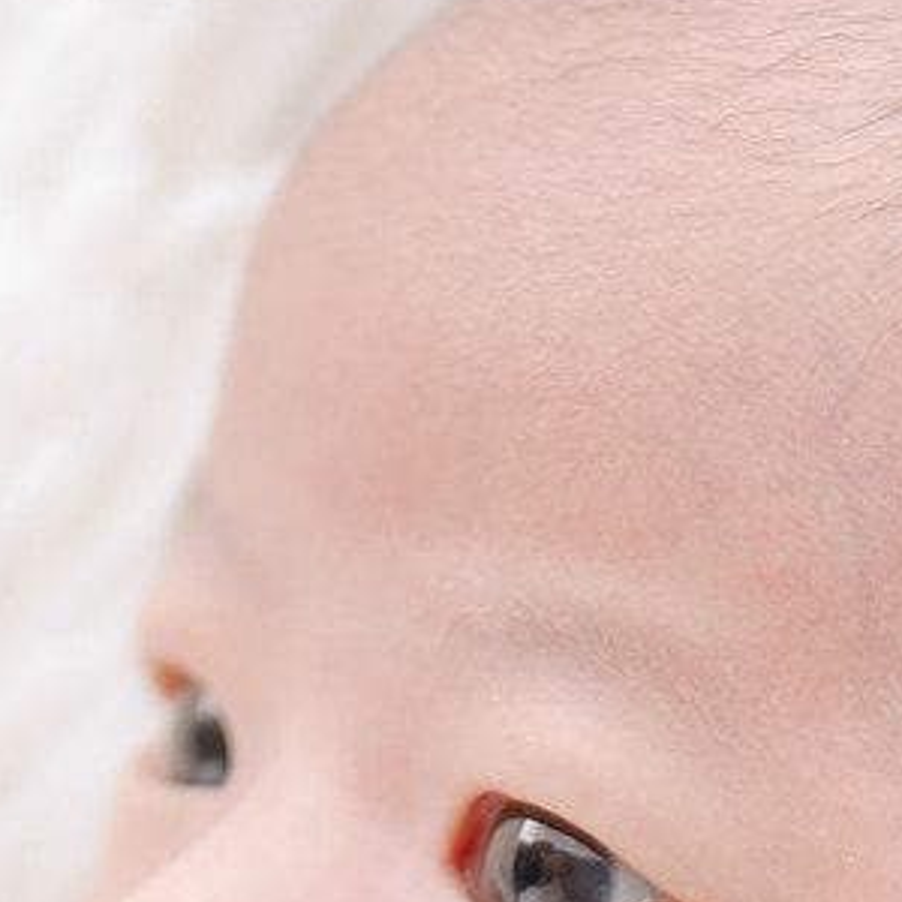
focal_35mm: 236
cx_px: 770
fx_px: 6957
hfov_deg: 7.4
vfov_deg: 7.2
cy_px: 1591
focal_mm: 25
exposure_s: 1/320
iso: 200
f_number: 1.4
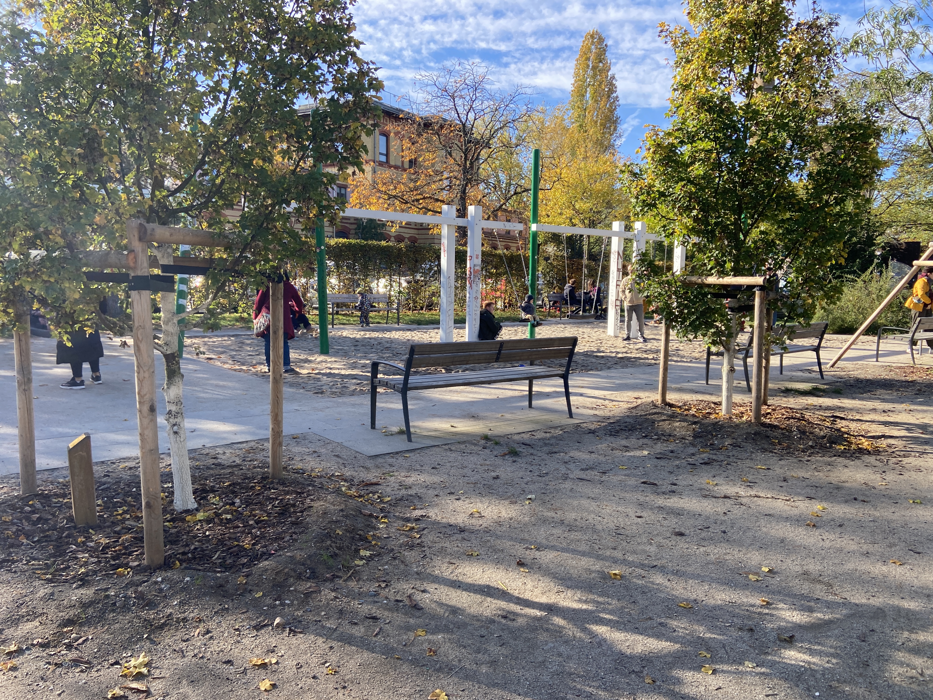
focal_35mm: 26
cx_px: 466
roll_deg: -1.1
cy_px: 350
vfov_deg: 53.1
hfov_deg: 67.3
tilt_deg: -5.1
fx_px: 701
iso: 32
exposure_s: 1/767
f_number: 1.8
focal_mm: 4.25
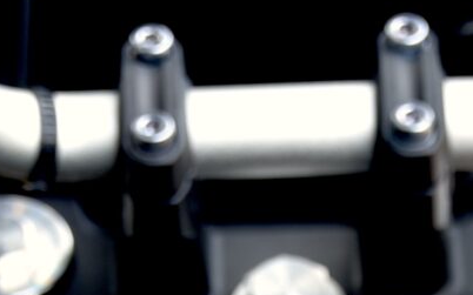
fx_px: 3518
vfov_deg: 4.5
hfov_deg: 7.7
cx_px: 298
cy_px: 999
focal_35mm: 273
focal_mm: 42
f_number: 4
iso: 100
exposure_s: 1/60
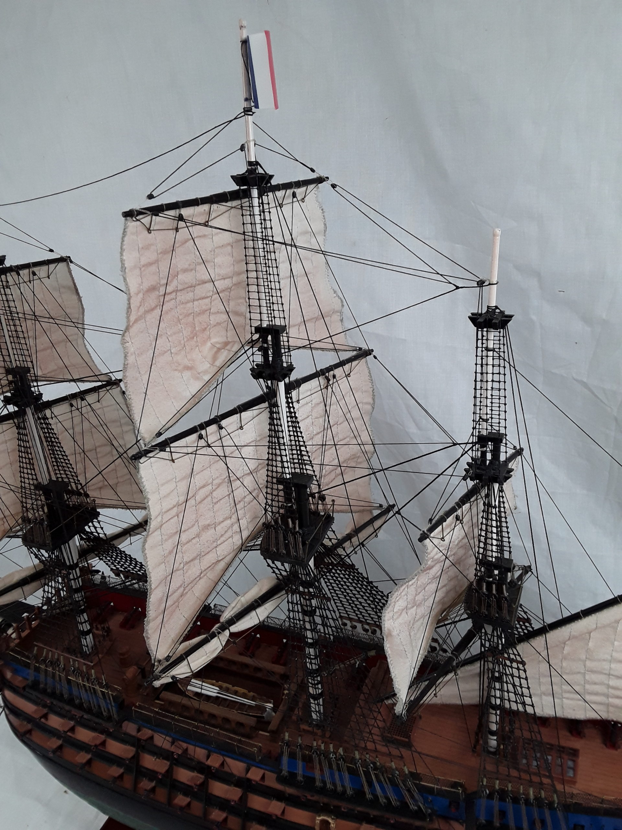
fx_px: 647
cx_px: 311
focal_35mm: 27
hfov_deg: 51.4
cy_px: 415
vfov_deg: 65.3
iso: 64
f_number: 1.9
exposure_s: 1/100
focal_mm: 2.91
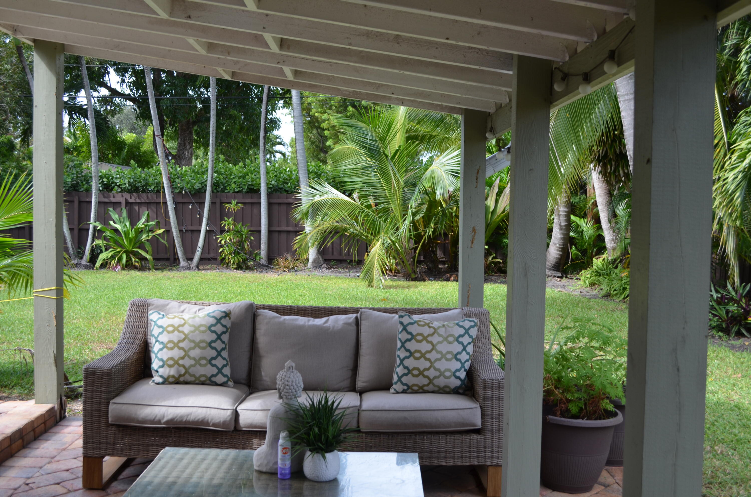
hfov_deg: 49.6
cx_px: 376
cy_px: 248
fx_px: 812
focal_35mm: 39
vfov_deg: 34.1
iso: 200
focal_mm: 26
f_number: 6.3
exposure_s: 1/160
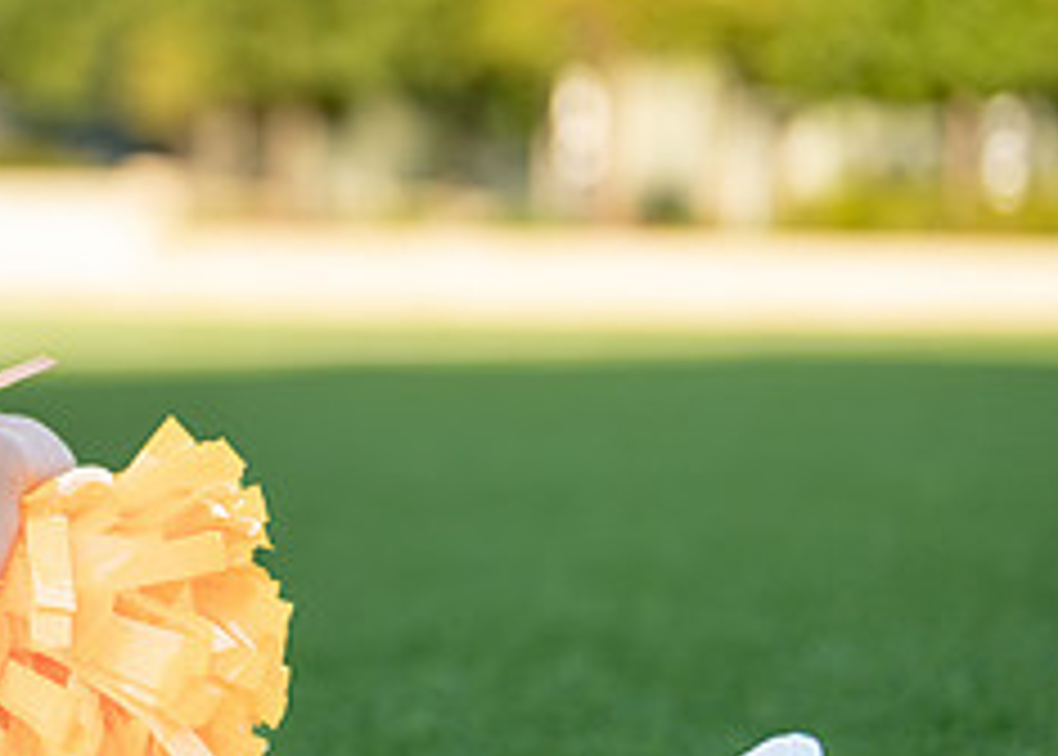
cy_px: 302
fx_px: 4118
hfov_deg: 14.0
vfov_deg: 10.5
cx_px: -384
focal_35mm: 137
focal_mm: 50
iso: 100
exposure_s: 1/1250
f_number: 1.2
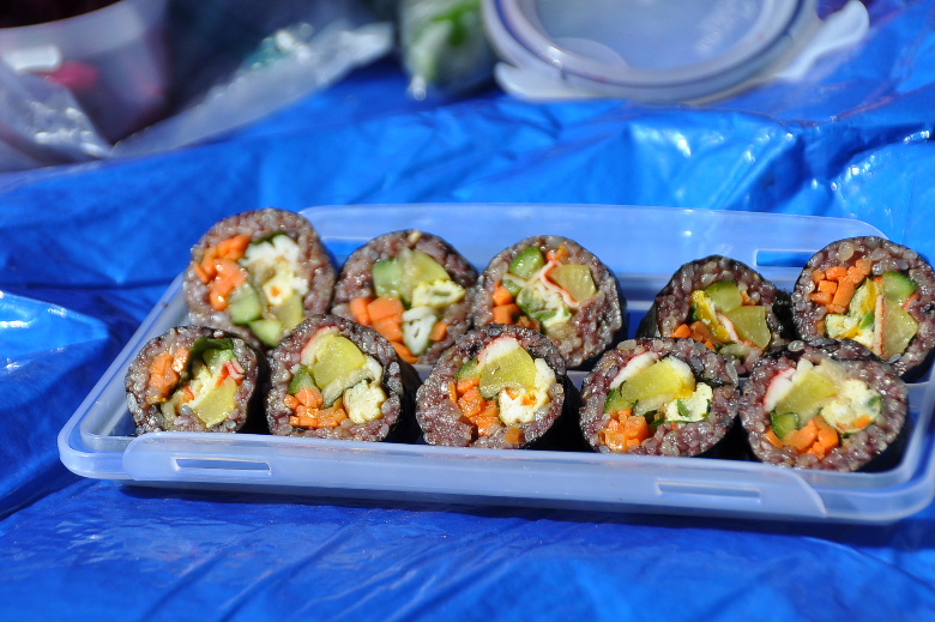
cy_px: 311
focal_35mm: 153
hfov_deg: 13.4
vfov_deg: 9.0
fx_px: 3971
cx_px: 468
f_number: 6.3
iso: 200
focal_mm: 102
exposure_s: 1/1000
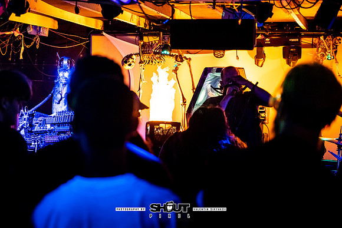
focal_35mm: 94
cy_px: 98
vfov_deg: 14.6
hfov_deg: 21.6
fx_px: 893
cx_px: 113
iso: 3200
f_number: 2.8
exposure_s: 1/200
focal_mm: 70
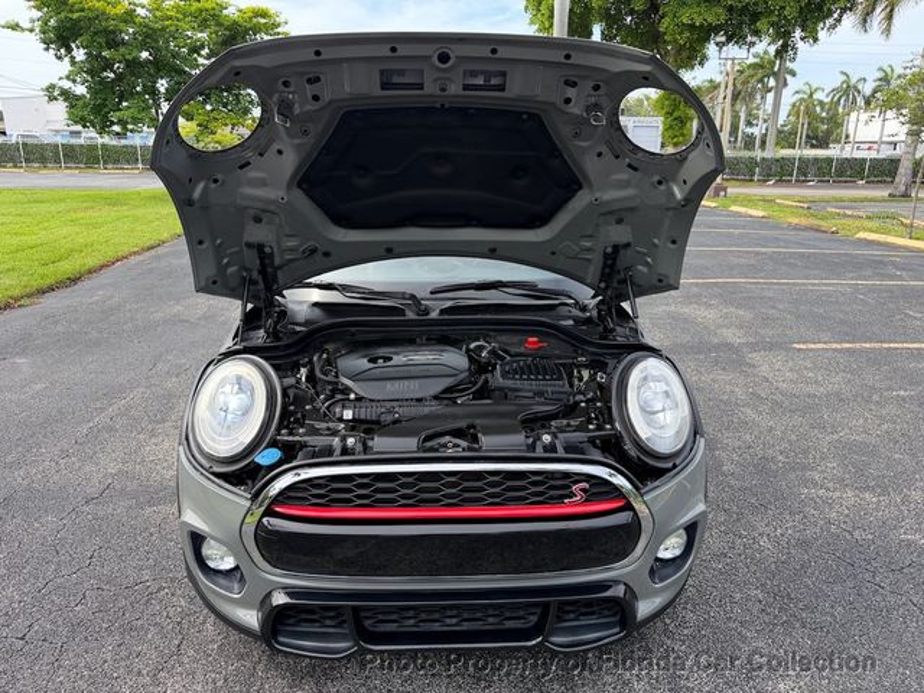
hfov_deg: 71.6
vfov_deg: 56.8
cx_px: 462
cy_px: 346
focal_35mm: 24
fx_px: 641
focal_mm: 6.76
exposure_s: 1/1464
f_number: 1.78
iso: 100
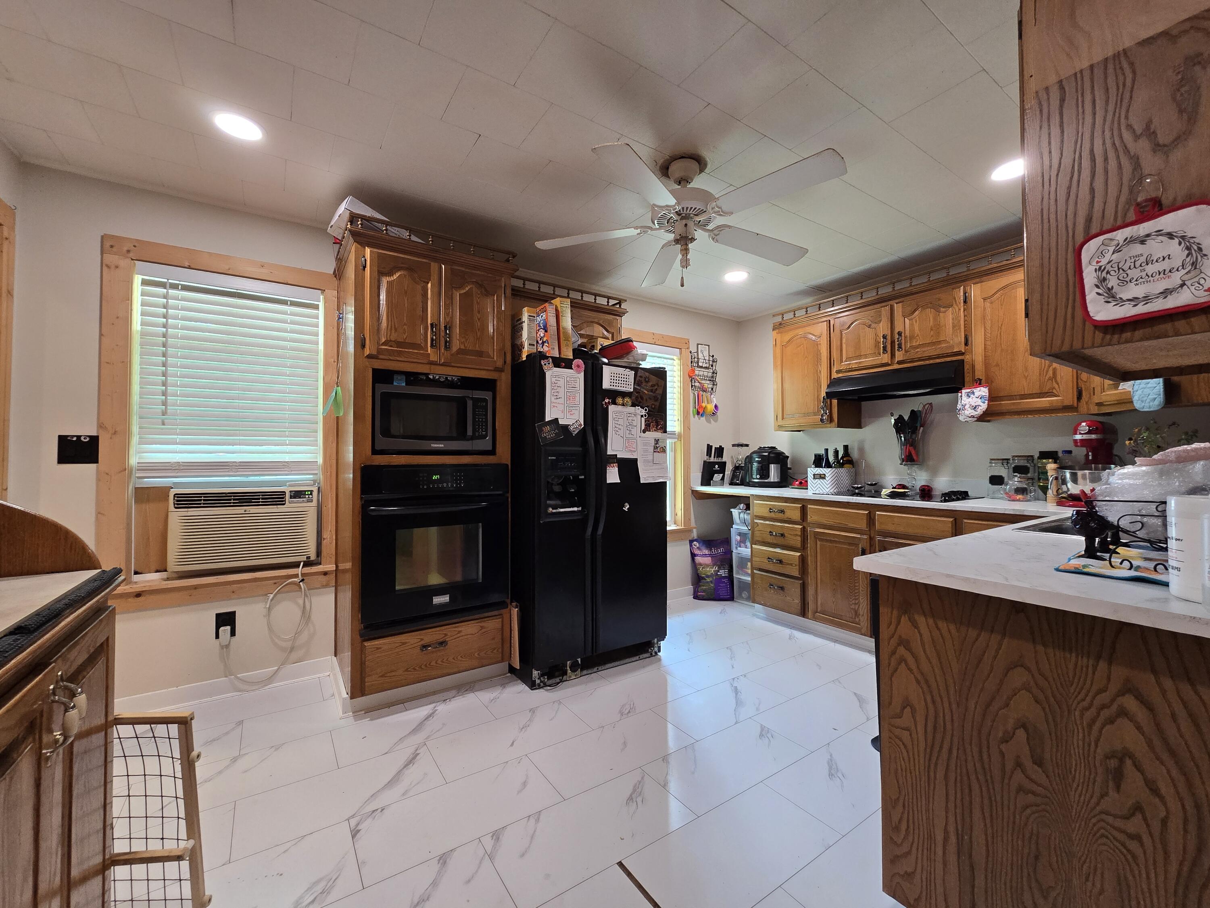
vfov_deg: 89.9
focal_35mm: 13
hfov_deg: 106.2
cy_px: 454
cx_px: 605
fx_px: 454
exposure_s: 1/60
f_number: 2.2
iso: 200
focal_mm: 2.2
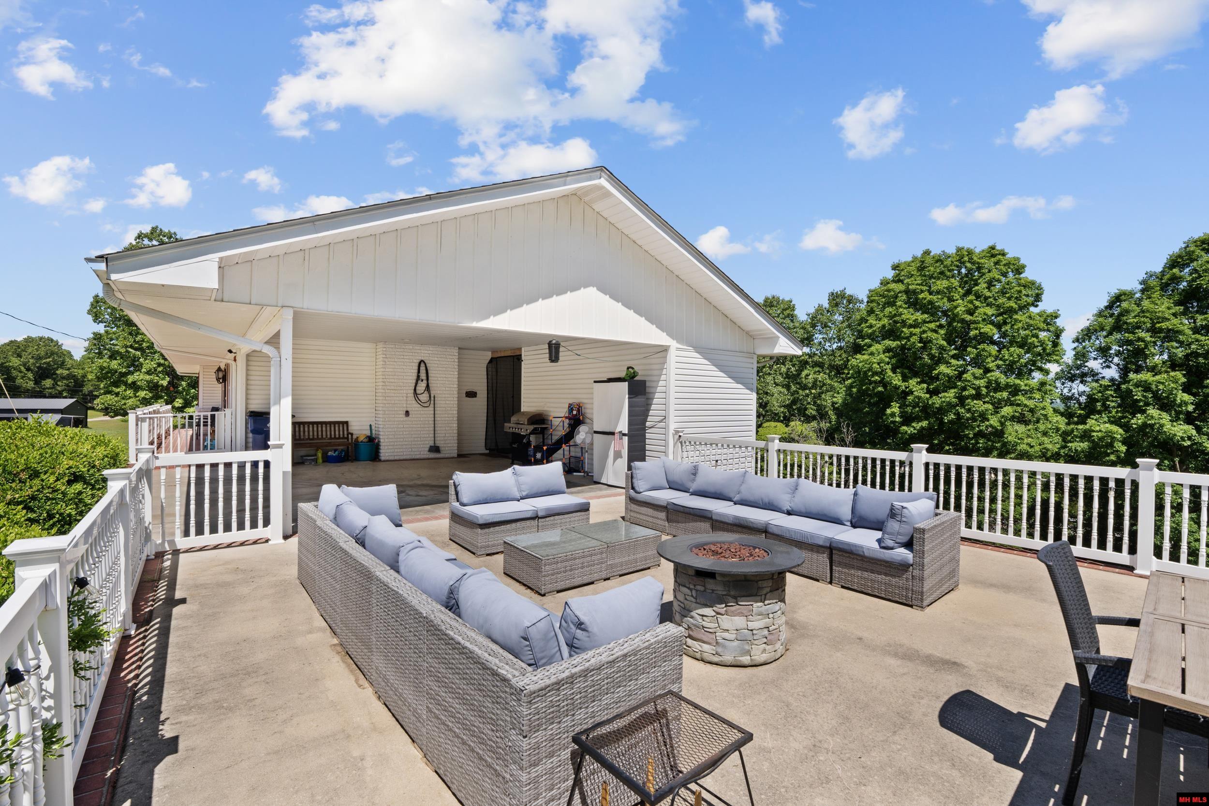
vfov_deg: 77.3
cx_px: 604
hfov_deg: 100.4
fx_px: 504
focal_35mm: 15
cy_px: 403
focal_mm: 10
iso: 200
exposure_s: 1/200
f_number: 9
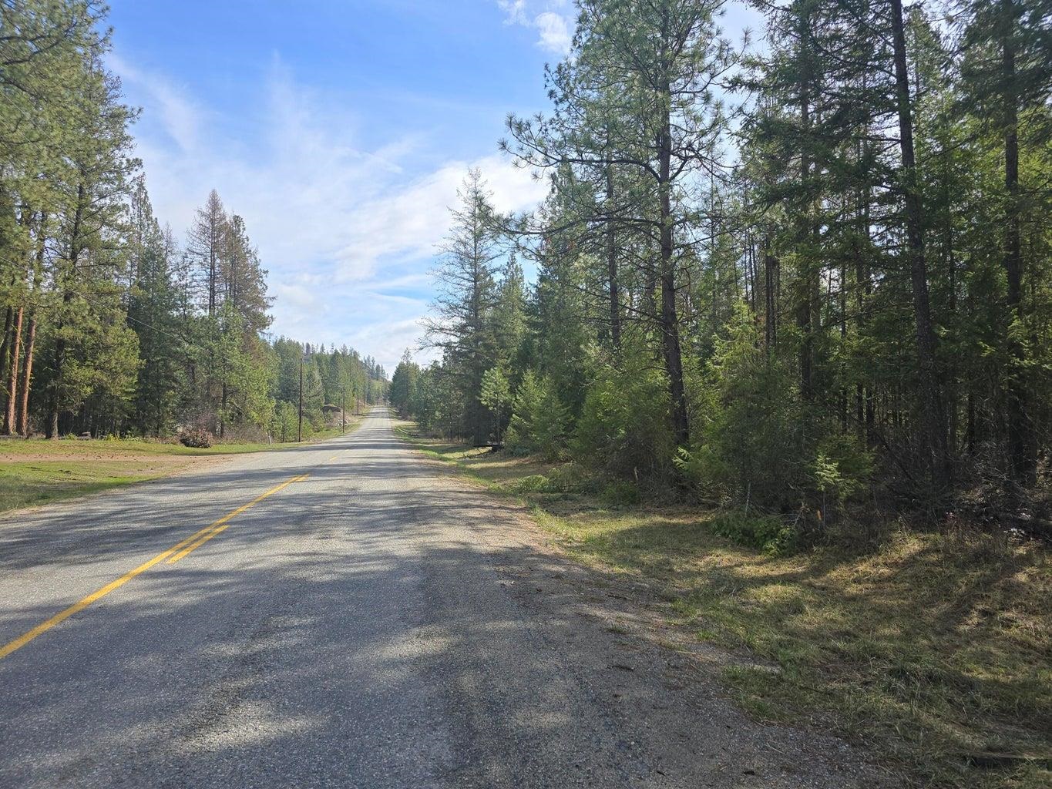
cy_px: 394
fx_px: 699
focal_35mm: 23
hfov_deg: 73.9
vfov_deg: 58.9
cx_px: 526
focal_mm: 6.3
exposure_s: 1/709
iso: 12
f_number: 1.7
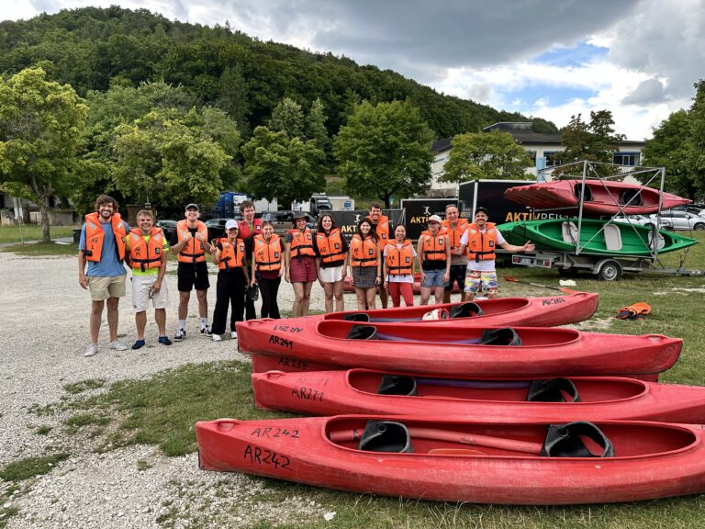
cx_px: 352
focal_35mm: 24
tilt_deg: -5.8
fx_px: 489
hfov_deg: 71.6
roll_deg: +0.5
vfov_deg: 56.8
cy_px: 264
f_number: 1.78
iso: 80
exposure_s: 1/779
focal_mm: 6.86
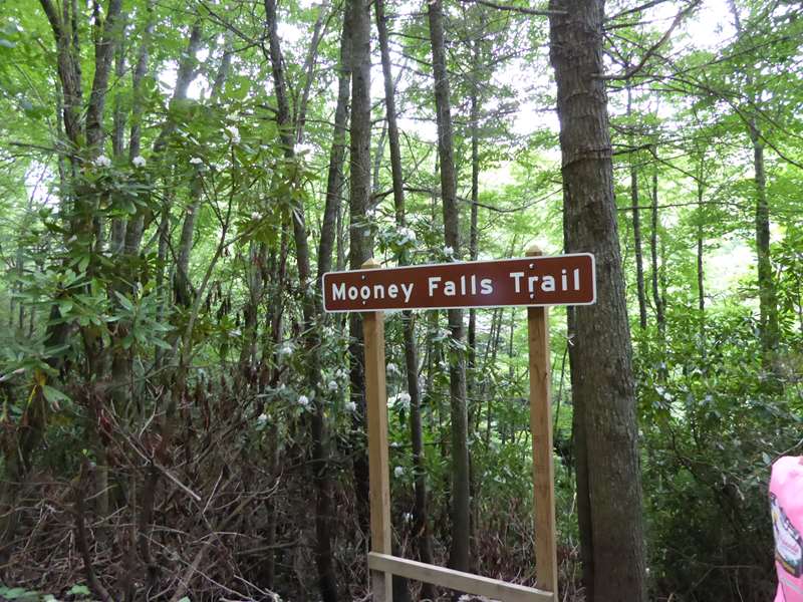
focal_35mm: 25
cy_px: 301
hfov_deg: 69.4
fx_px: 580
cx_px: 402
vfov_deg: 54.9
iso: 1250
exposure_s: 1/250
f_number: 3.3
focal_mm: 4.3
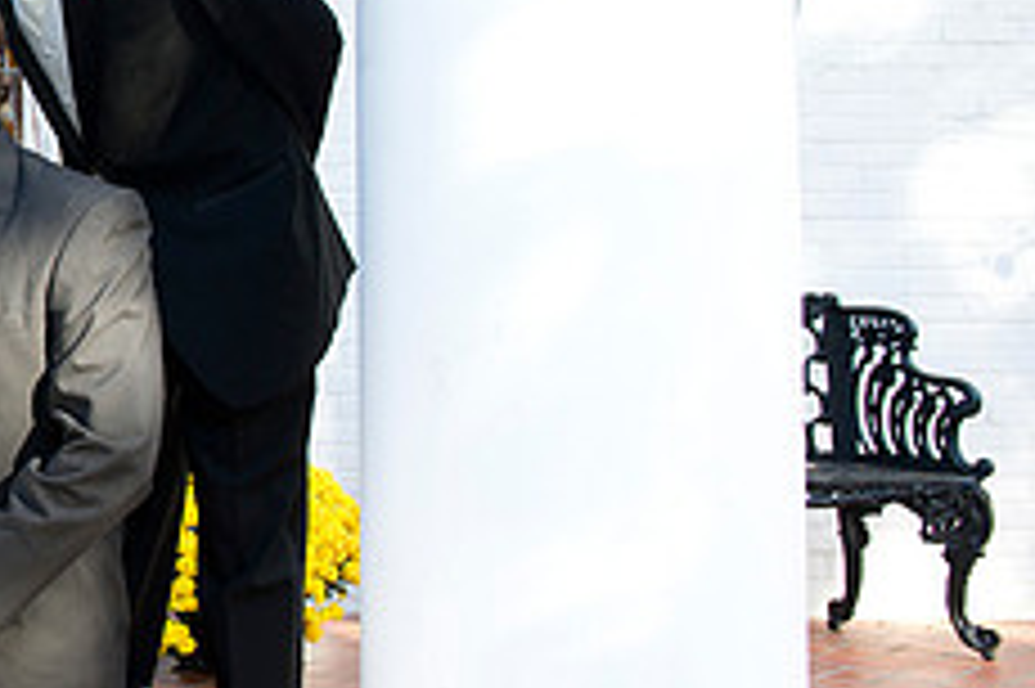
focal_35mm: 68
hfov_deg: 26.0
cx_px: -252
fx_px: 1954
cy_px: 189
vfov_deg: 19.9
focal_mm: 27
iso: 400
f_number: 5.6
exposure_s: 1/160
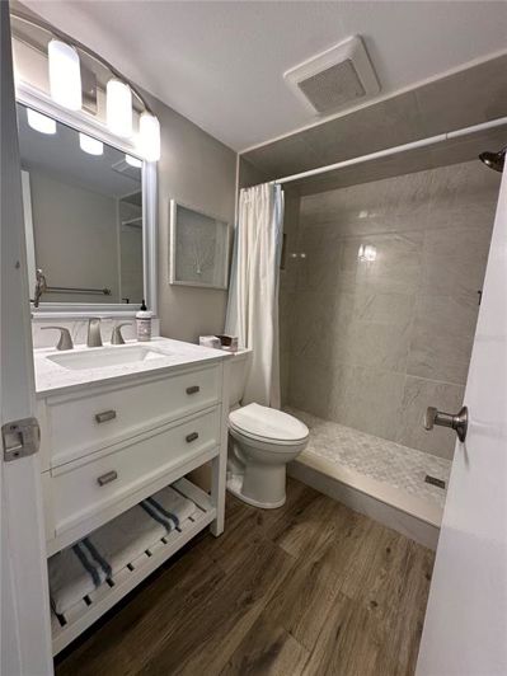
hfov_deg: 85.7
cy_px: 338
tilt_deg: -7.5
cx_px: 254
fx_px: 273
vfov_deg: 102.1
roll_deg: -2.2
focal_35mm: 14
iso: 160
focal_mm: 2.22
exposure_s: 1/120
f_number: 2.2
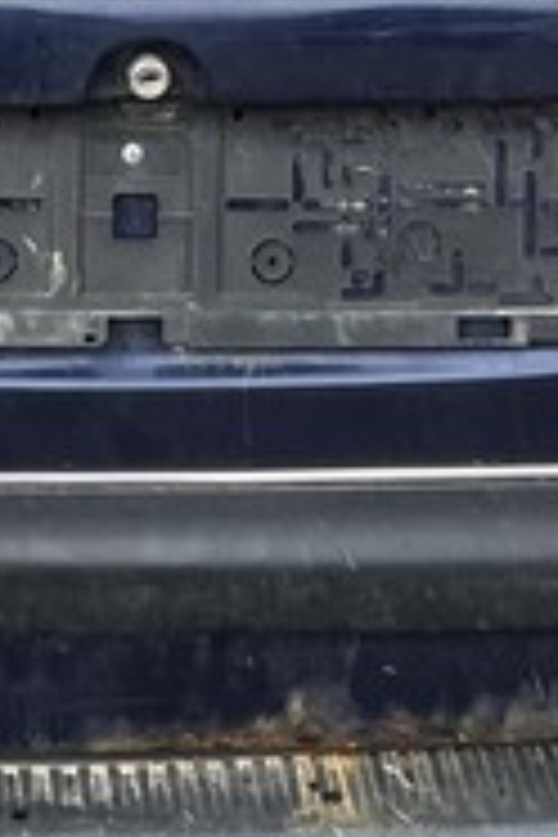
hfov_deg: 9.2
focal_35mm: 149
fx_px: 3464
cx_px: 72
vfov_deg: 13.4
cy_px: -207
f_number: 1.5
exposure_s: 1/1029
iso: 50
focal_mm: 5.7
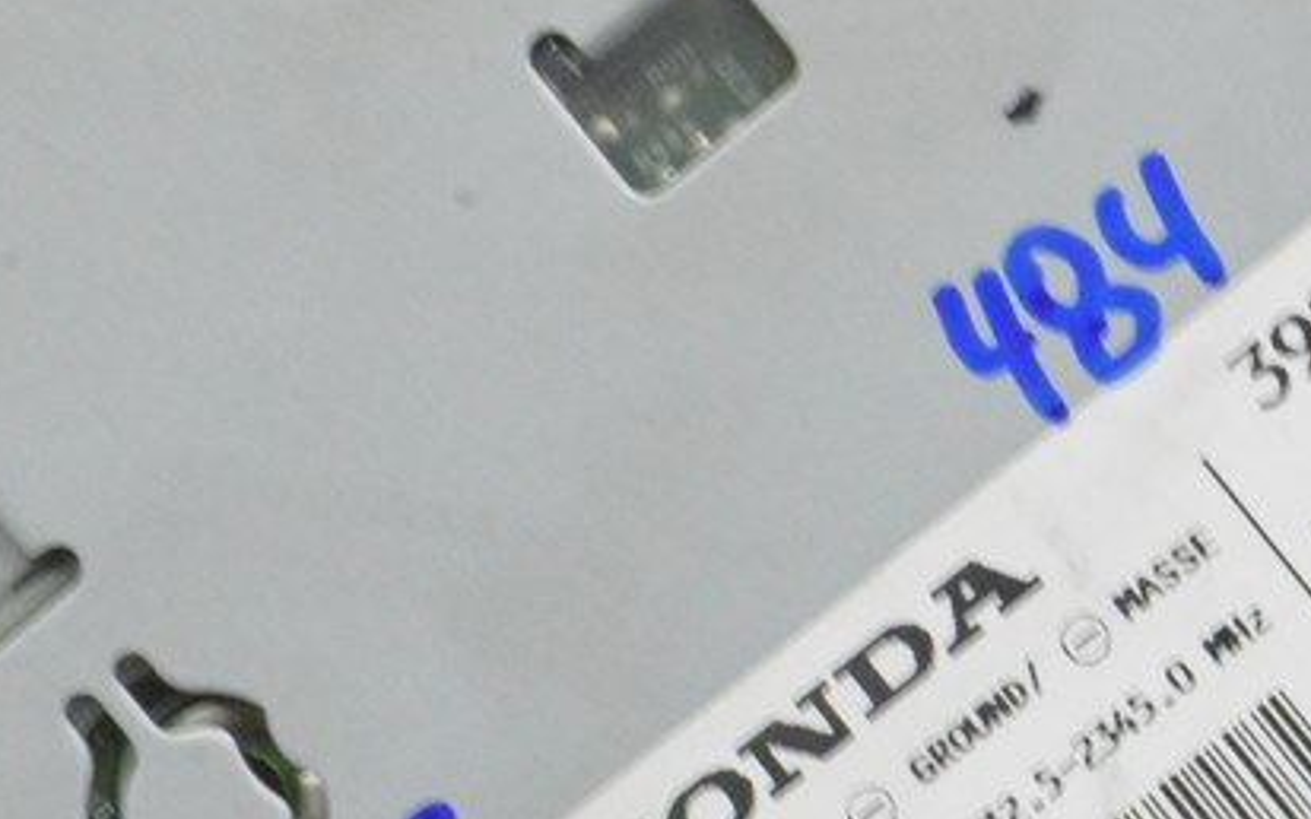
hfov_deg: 10.0
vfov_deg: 6.3
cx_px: 1194
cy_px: 586
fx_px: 7440
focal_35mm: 208
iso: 6400
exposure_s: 1/15
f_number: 20
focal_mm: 55
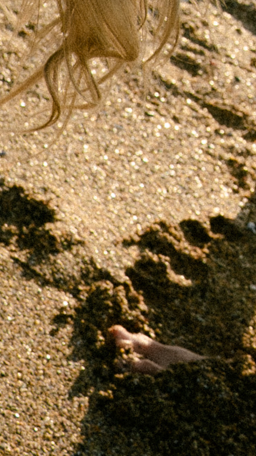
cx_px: 444
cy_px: -432
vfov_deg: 9.8
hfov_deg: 5.8
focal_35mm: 205
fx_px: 2475
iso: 125
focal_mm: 28
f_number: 5
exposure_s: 1/500
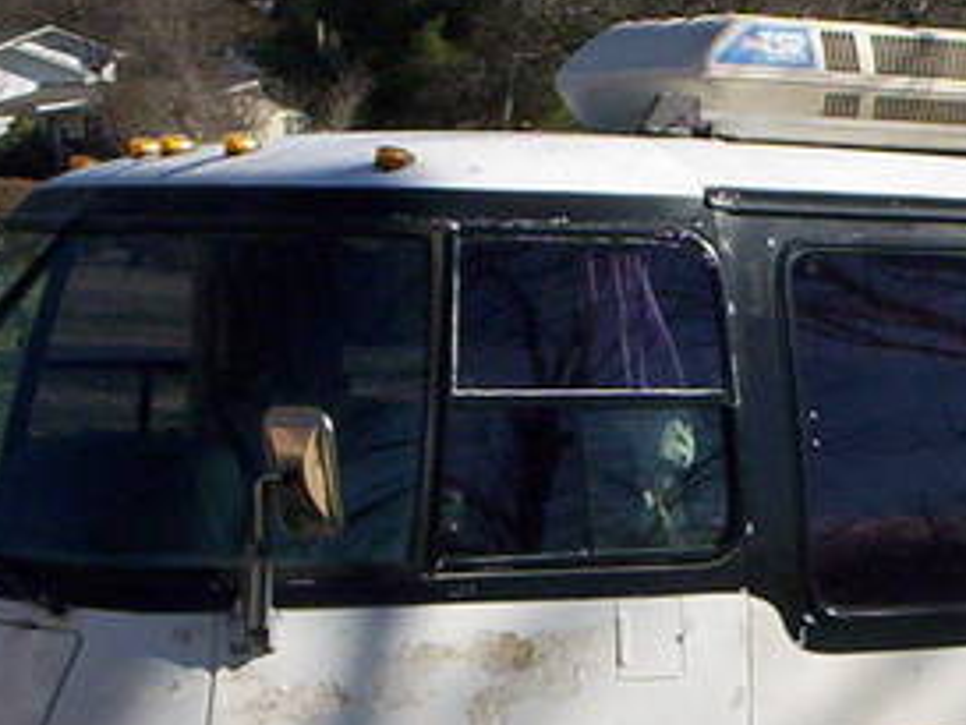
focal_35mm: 113
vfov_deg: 13.0
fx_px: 3155
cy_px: 607
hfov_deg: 17.0
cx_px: 955
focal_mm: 4.99
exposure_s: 1/734
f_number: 4.5
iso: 100
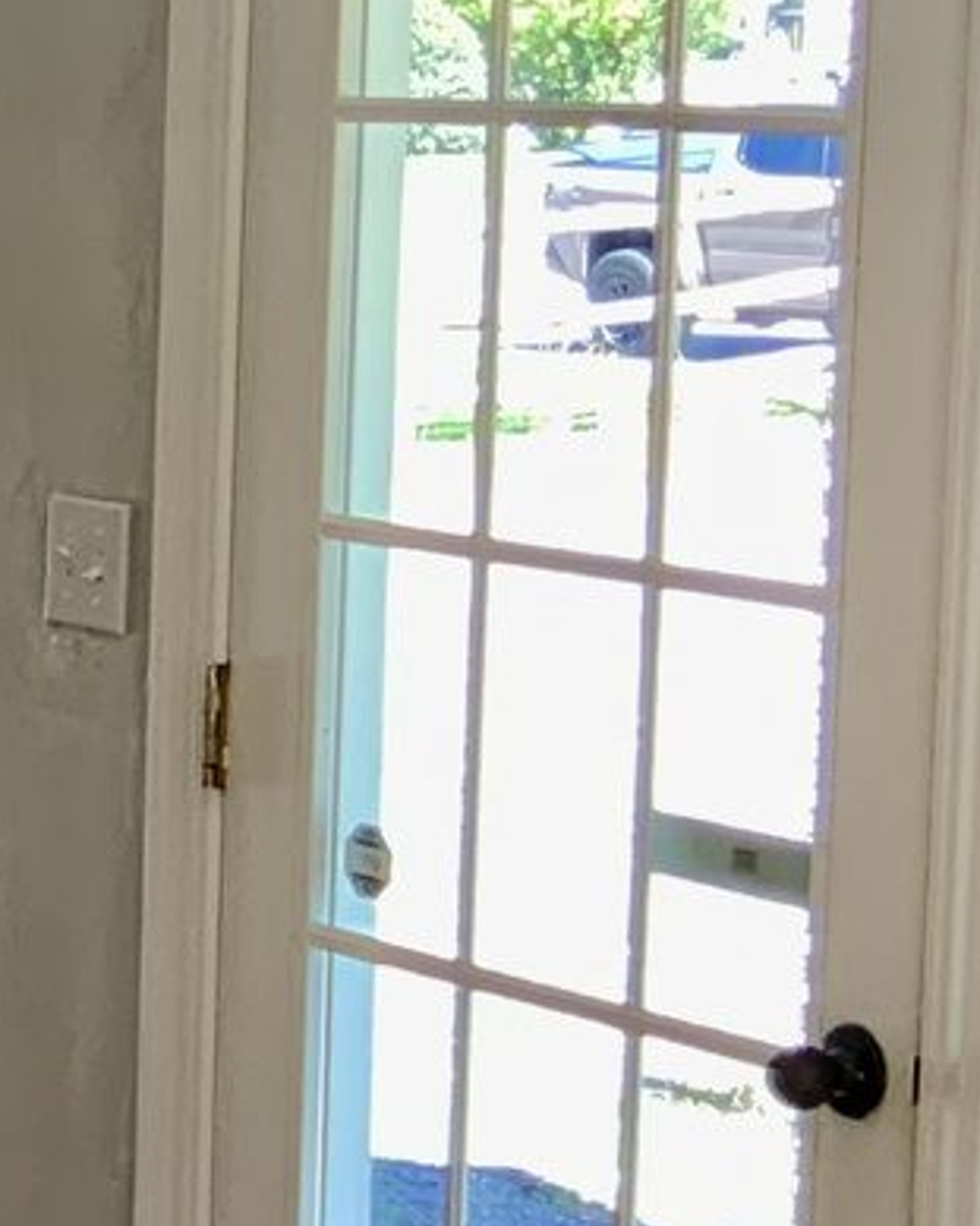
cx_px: -1431
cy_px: 753
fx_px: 5404
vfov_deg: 12.9
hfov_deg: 9.2
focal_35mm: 149
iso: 25
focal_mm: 3
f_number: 1.8
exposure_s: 1/120
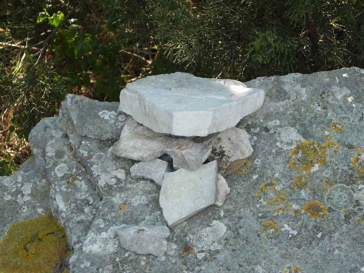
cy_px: 136
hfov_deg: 12.2
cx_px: 182
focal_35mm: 162
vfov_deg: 9.2
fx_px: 1703
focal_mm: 28.8
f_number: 4.5
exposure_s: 1/129
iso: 160
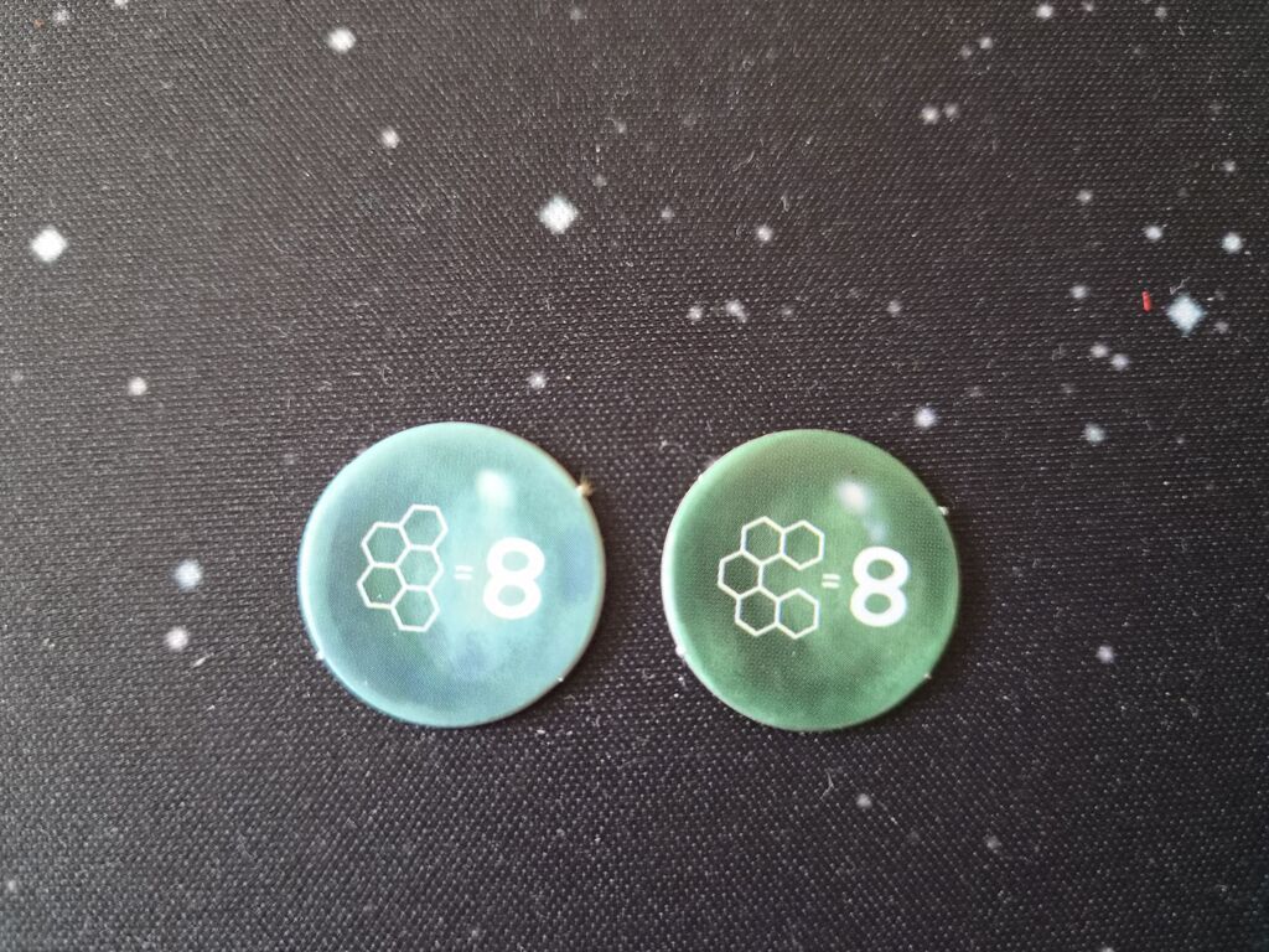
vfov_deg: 58.9
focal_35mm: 23
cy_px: 476
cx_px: 634
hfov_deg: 73.9
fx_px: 843
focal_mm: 5.4
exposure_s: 1/100
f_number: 1.8
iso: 1000
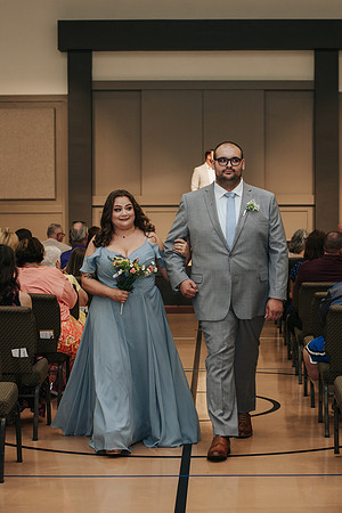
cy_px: 256
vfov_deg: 25.3
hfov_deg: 17.0
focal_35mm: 80
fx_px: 1141
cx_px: 207
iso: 1000
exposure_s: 1/200
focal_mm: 50
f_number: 3.2
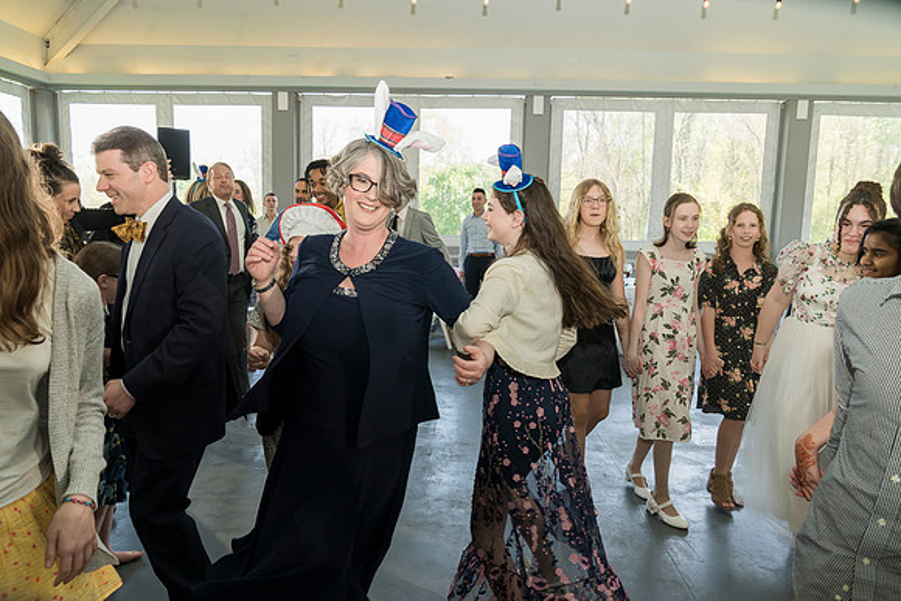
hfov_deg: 73.7
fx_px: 601
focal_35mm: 24
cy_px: 300
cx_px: 450
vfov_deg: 53.2
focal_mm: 24
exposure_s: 1/200
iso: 1250
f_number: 6.3
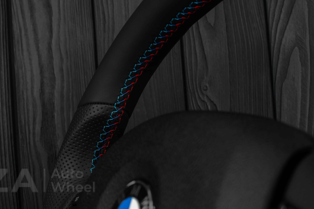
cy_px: 95
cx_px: 126
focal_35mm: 65
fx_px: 564
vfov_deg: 21.0
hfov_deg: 31.1
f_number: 6.3
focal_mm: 35
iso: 500
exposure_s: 1/125
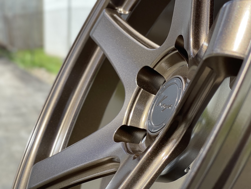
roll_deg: -2.0
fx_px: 464
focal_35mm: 64
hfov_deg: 30.3
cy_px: 94
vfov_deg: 22.9
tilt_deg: -9.0
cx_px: 126
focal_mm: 7.5
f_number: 2.2
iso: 20
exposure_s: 1/558
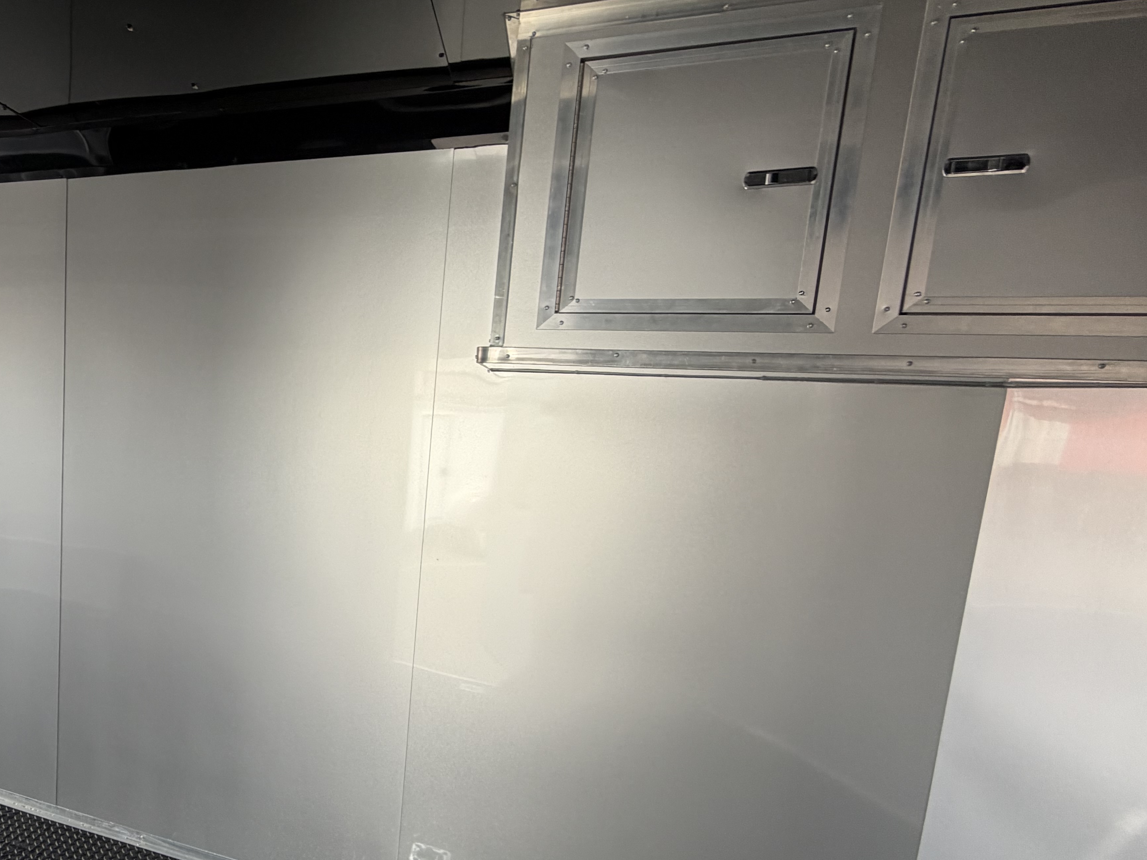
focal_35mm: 23
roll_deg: -3.2
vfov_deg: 58.6
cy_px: 492
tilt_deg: -7.6
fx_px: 762
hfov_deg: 67.3
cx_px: 236
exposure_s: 1/121
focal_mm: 2.22
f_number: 2.2
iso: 100
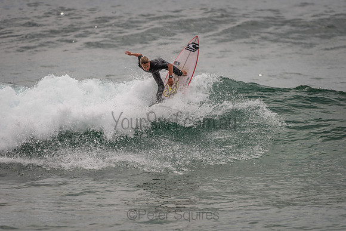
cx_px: 173
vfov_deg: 2.8
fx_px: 4806
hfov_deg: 4.1
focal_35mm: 500
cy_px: 116
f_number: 5.6
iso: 140
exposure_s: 1/320
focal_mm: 500
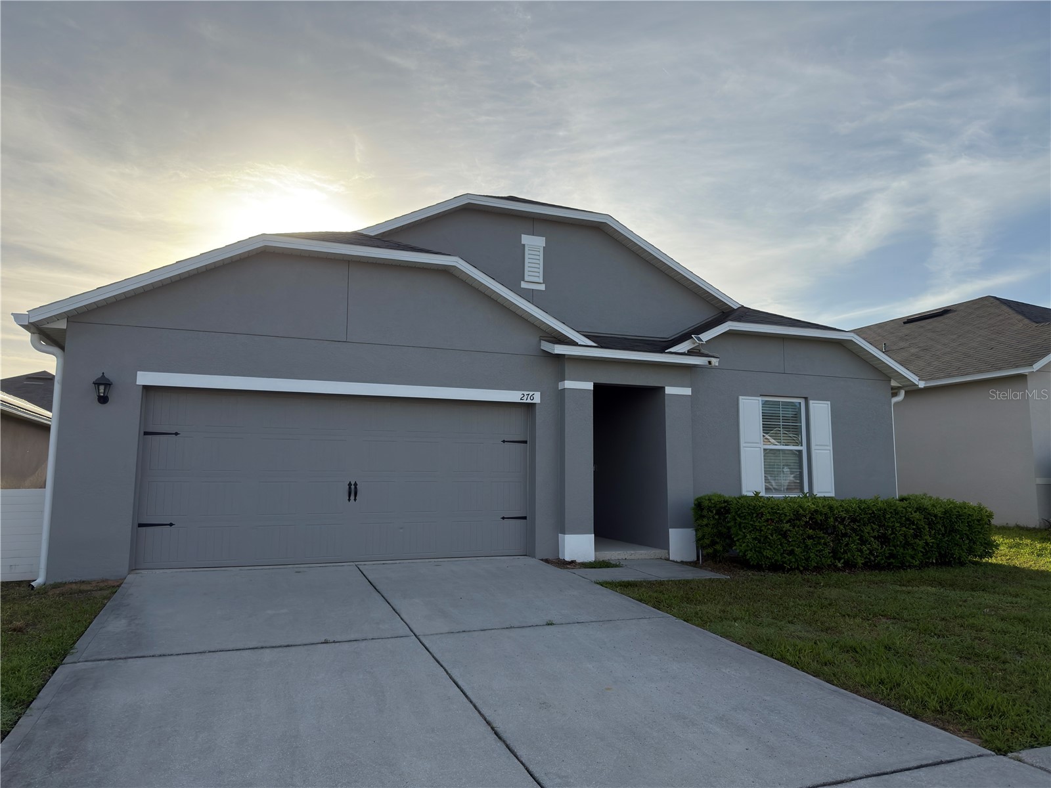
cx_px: 526
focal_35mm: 24
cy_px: 394
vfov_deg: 56.8
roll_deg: -0.7
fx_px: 729
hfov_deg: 71.6
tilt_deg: +8.7
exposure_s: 1/6494
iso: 80
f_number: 1.78
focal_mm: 6.76
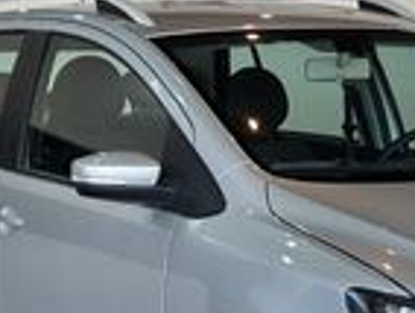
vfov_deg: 8.6
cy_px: 249
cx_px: 251
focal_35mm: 172
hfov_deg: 11.5
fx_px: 2066
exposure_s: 1/241
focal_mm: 5.96
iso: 32
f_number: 1.6
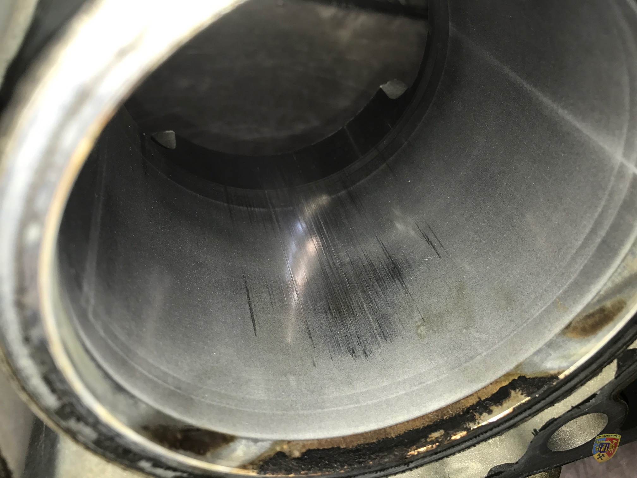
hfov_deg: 63.4
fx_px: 515
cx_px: 318
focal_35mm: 28
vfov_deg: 49.7
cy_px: 239
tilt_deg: -51.0
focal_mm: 3.99
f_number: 1.8
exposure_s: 1/120
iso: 20
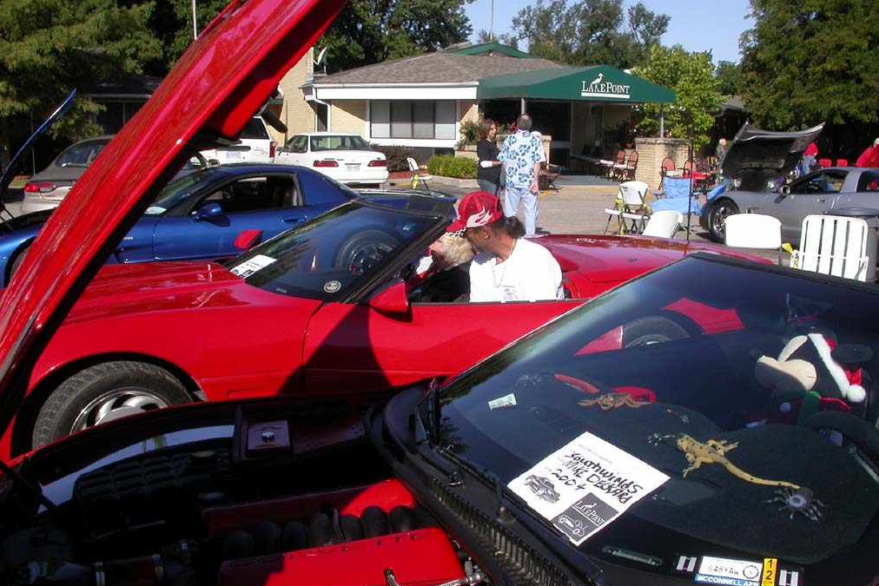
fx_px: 977
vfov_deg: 33.4
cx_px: 437
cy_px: 279
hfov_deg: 48.5
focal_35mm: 40
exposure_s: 1/357
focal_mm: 7.85
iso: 100
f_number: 7.5
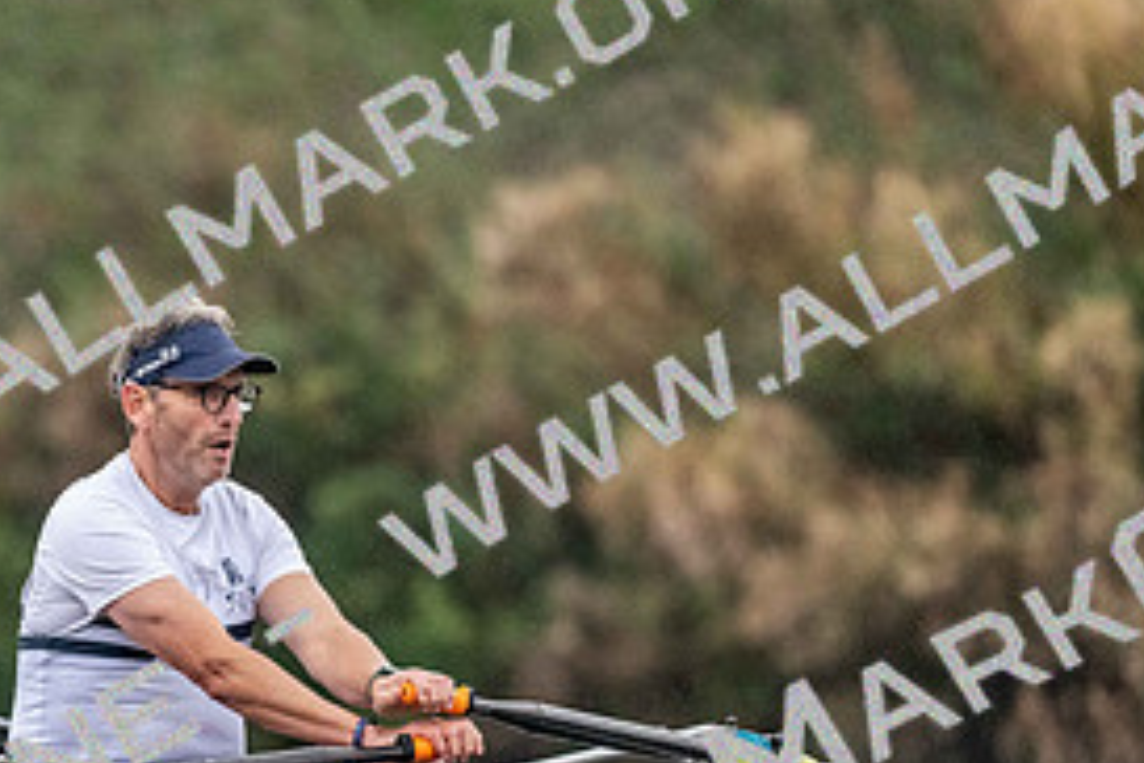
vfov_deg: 1.1
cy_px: 648
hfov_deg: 1.6
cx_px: 75
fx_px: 40513
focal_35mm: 1275
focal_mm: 600
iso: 4500
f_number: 4
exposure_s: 1/2500
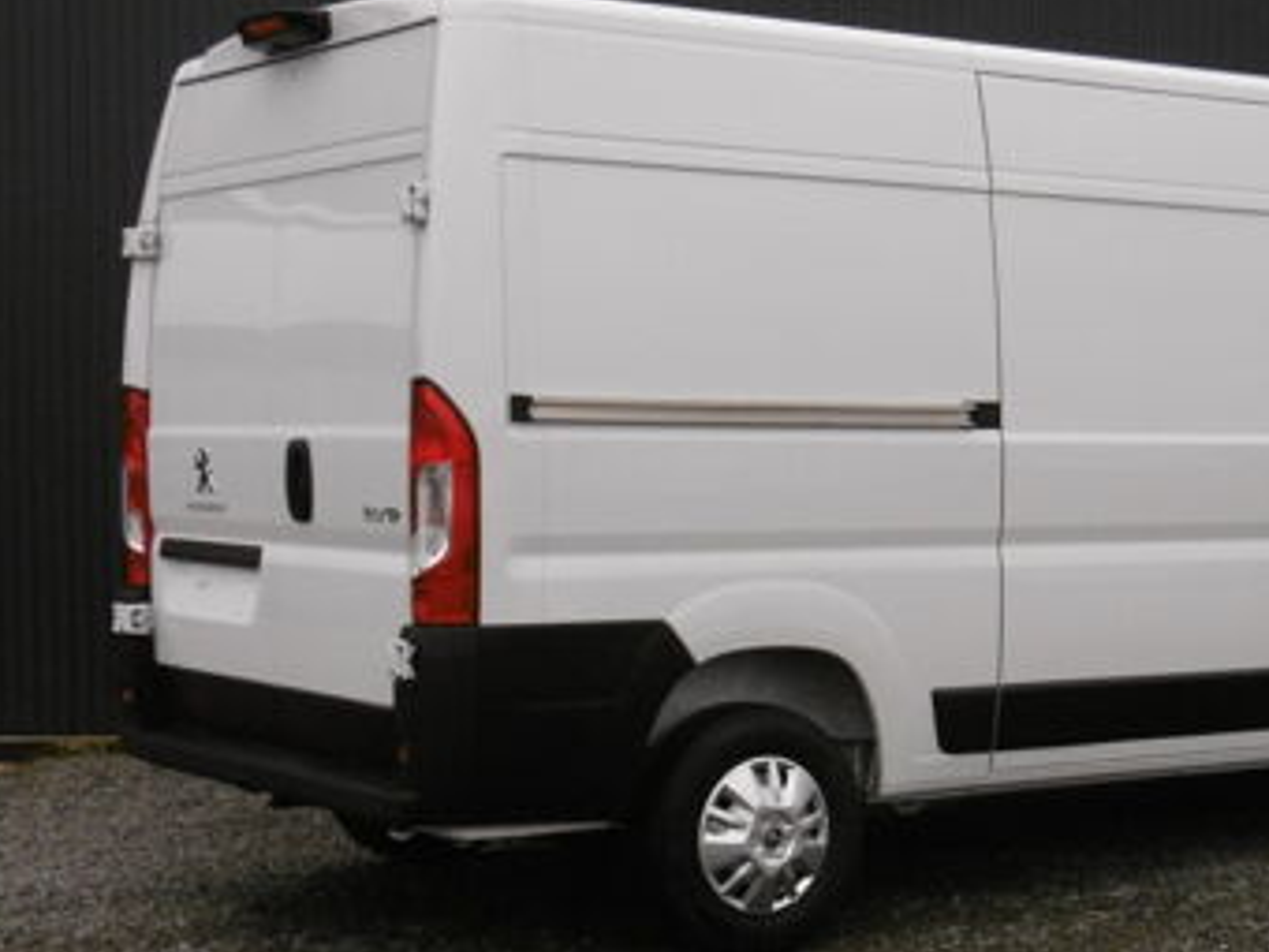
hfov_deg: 26.8
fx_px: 2639
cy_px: 523
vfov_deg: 20.4
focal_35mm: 72
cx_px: 870
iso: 320
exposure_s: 1/60
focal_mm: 9.2
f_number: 4
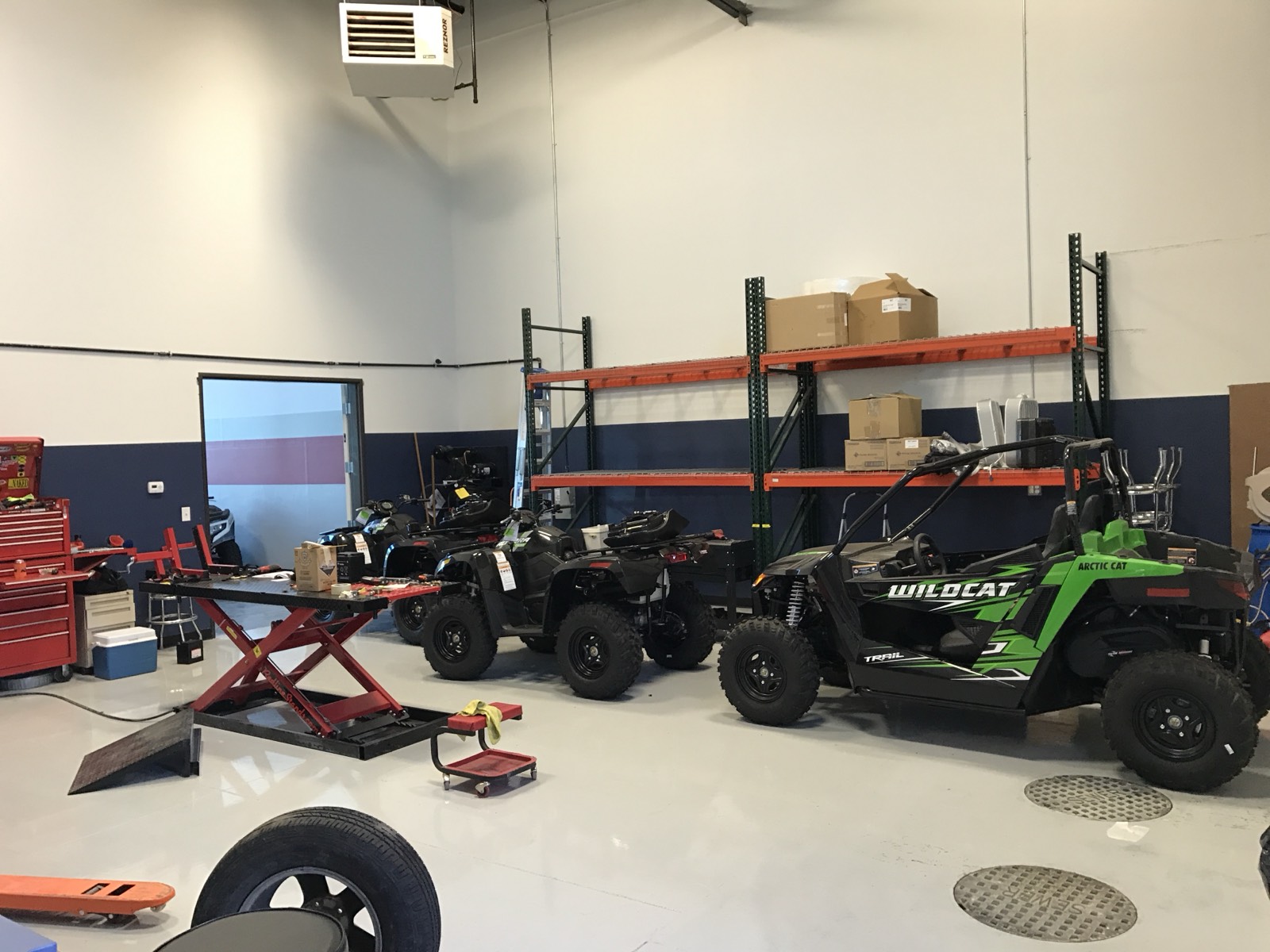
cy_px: 476
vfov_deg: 49.7
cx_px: 635
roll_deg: +0.5
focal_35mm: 28
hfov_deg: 63.4
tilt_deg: +0.7
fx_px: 1027
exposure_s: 1/40
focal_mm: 3.99
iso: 25
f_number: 1.8
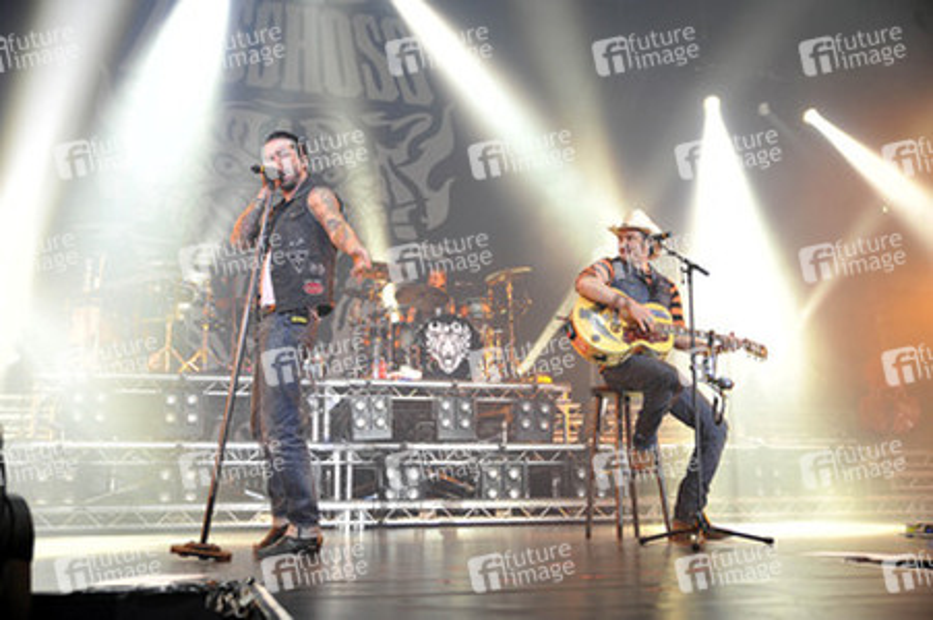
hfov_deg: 53.2
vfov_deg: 36.8
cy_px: 310
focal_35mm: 36
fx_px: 932
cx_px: 466
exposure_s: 1/160
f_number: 2.8
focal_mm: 36
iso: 800
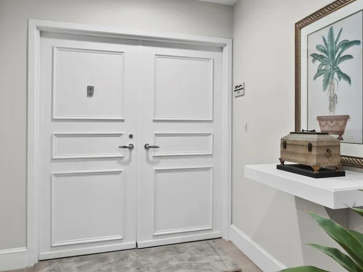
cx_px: 201
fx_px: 262
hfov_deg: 69.2
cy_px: 126
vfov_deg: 54.8
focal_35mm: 25
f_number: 11
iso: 400
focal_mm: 7
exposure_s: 1/2
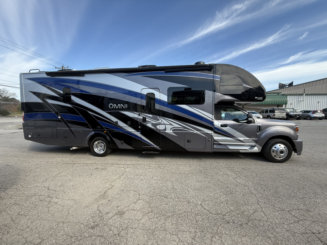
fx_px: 132
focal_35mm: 14
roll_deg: -1.0
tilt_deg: -3.9
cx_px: 164
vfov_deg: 85.7
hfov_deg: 102.1
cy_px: 122
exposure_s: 1/376
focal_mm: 2.22
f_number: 2.2
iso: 50
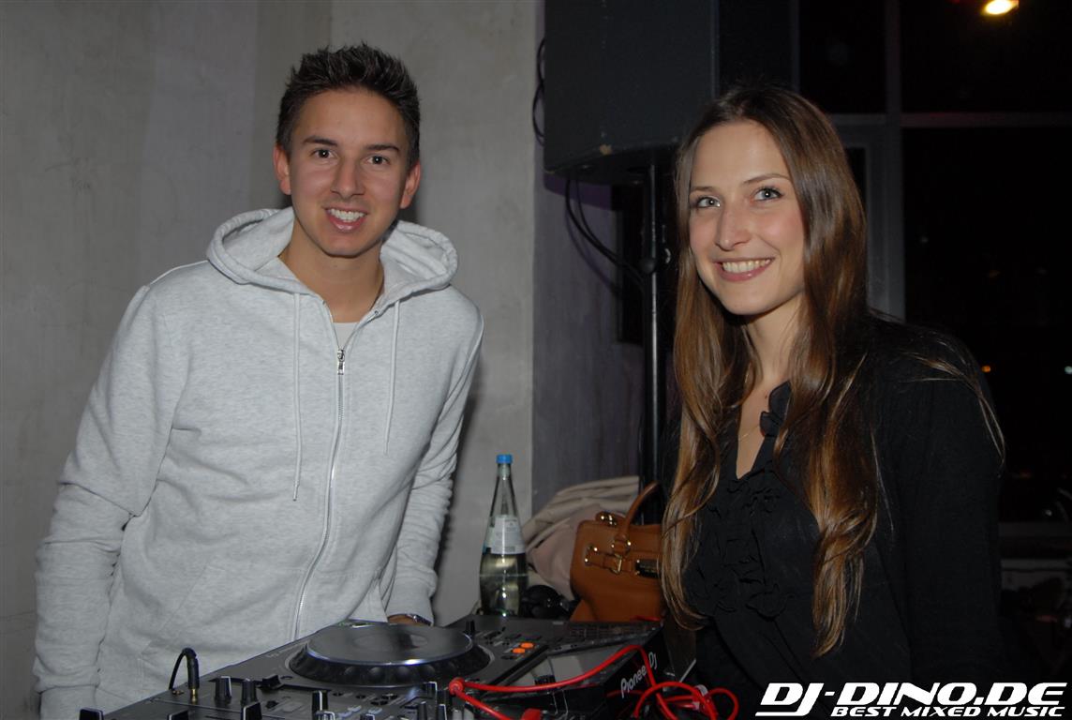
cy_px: 360
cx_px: 536
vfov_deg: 37.0
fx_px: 1074
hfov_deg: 53.0
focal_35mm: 36
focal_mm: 24
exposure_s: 1/80
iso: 400
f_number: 5.6
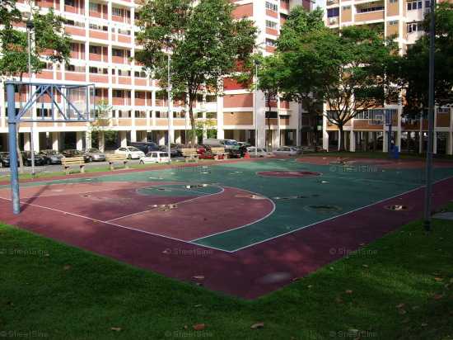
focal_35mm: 35
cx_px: 226
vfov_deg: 40.7
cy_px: 170
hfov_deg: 52.6
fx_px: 458
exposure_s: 1/192
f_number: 5.8
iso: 50
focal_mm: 5.95
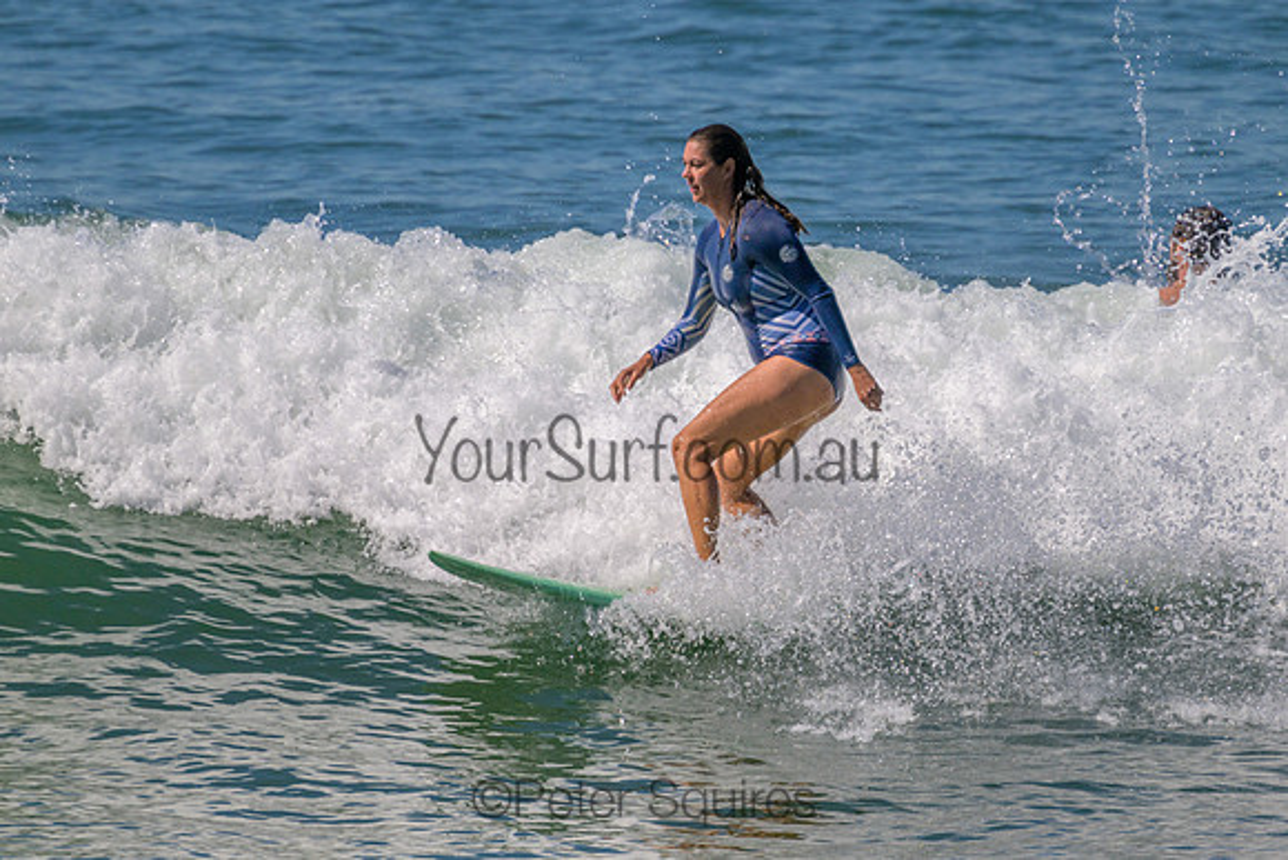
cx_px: 762
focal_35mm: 946
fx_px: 33858
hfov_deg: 2.2
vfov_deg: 1.5
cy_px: 351
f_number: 11
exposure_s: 1/2000
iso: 280
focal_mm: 800
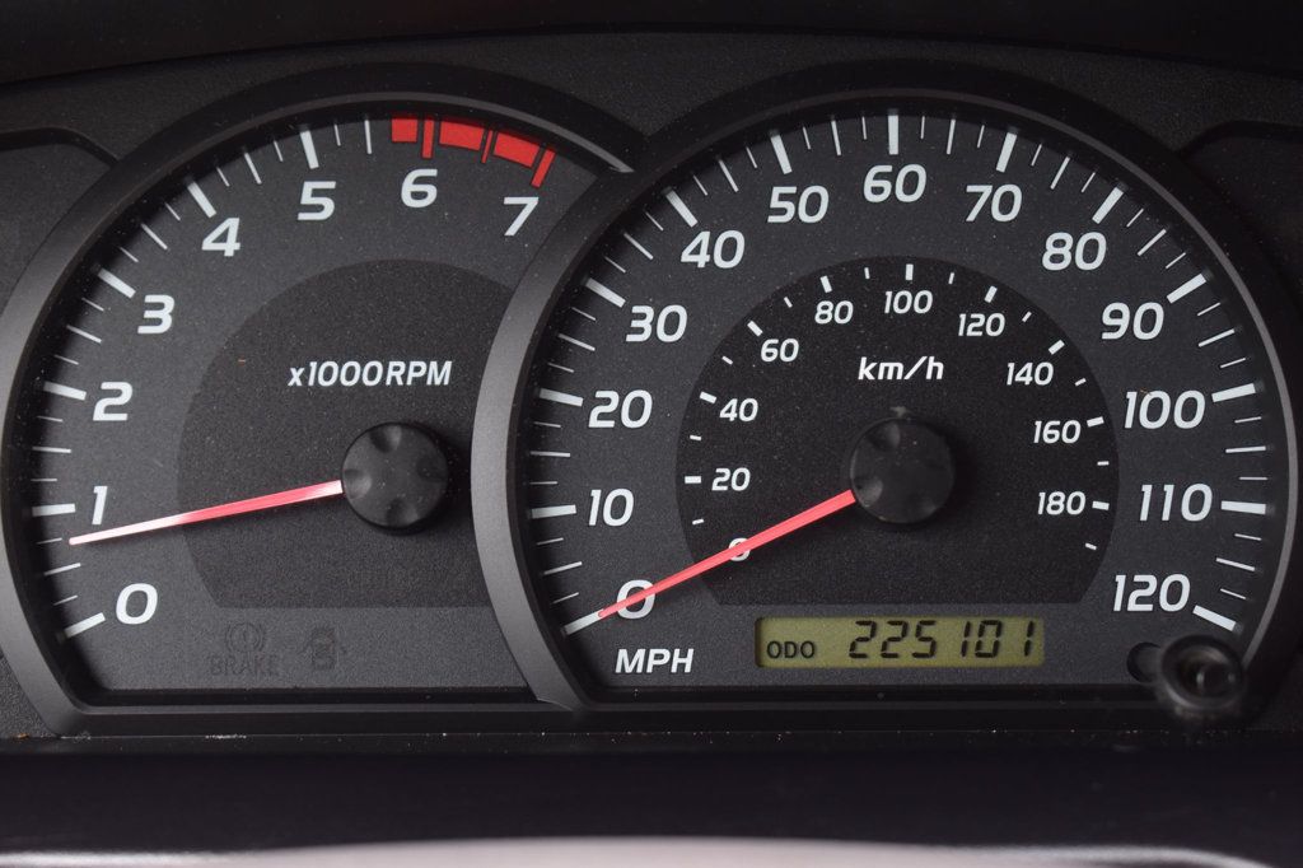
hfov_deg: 26.0
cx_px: 652
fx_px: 2822
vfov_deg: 17.5
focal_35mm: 78
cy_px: 434
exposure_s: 1/15
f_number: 6.3
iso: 400
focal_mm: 52
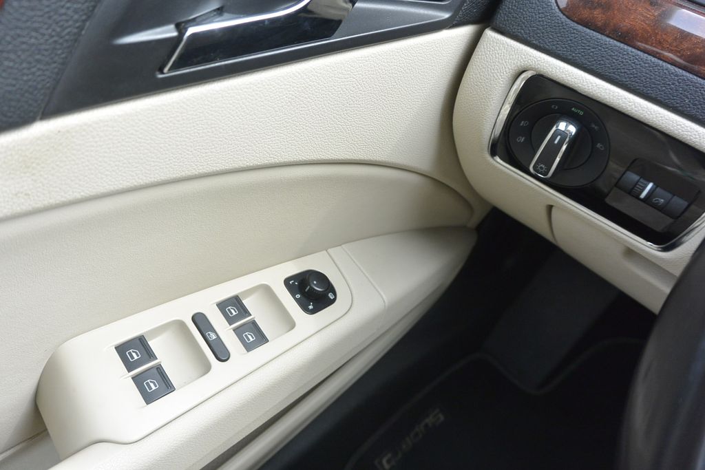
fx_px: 529
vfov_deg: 47.9
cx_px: 352
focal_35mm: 27
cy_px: 235
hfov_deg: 67.4
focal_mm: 10
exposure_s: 1/160
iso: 200
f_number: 3.5
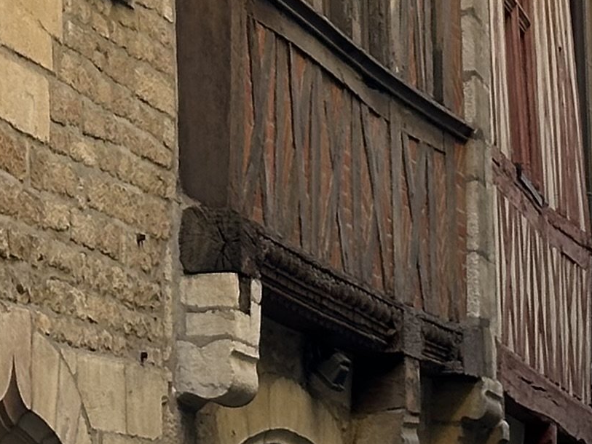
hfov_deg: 8.3
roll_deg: +0.5
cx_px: 264
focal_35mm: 238
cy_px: -289
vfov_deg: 6.1
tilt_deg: +14.1
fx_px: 4071
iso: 64
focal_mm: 6.86
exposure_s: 1/331
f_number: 1.78
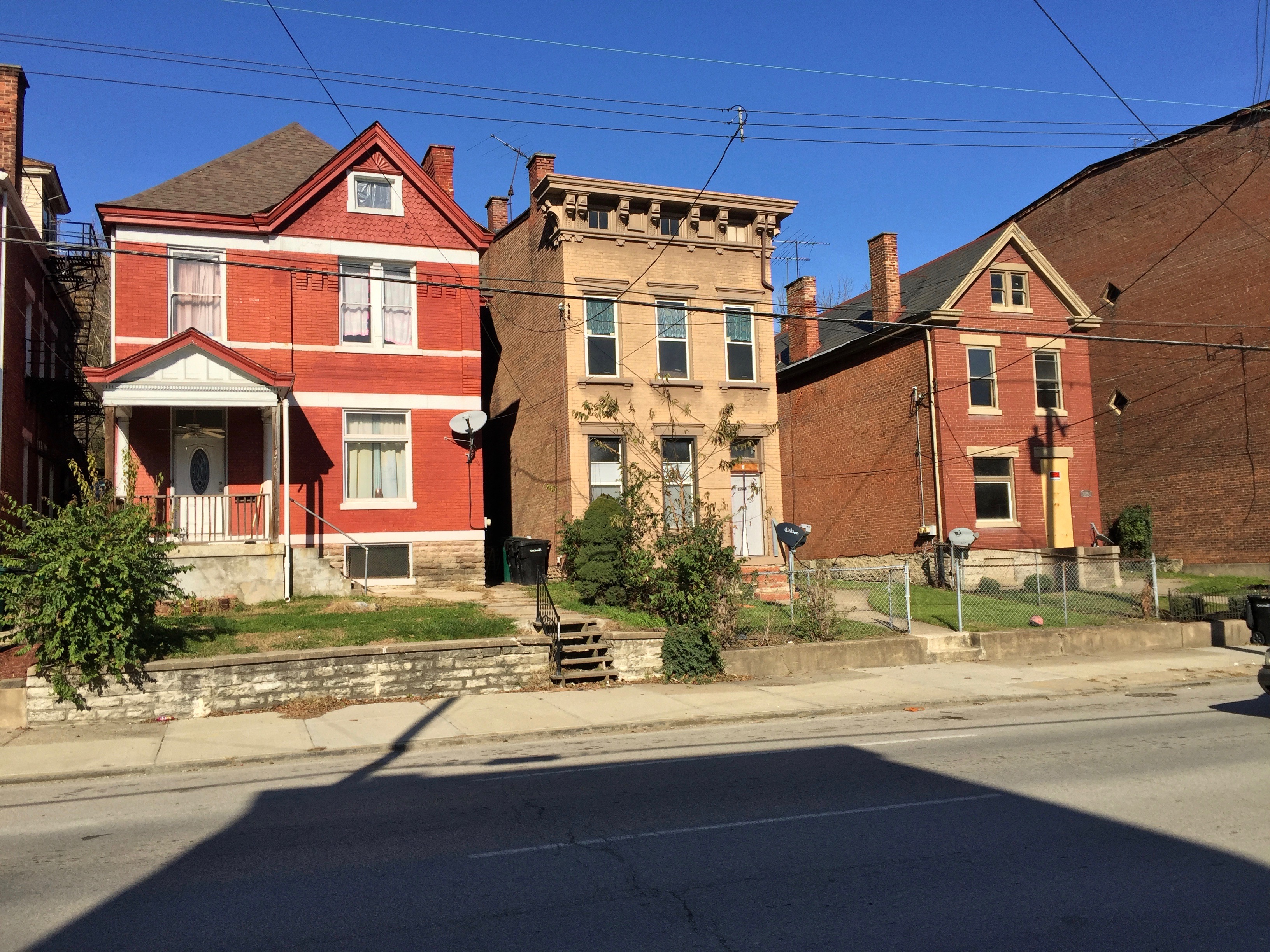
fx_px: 1064
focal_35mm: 29
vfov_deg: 48.2
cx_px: 635
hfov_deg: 61.7
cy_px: 476
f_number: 2.2
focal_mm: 4.15
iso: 32
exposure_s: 1/2326
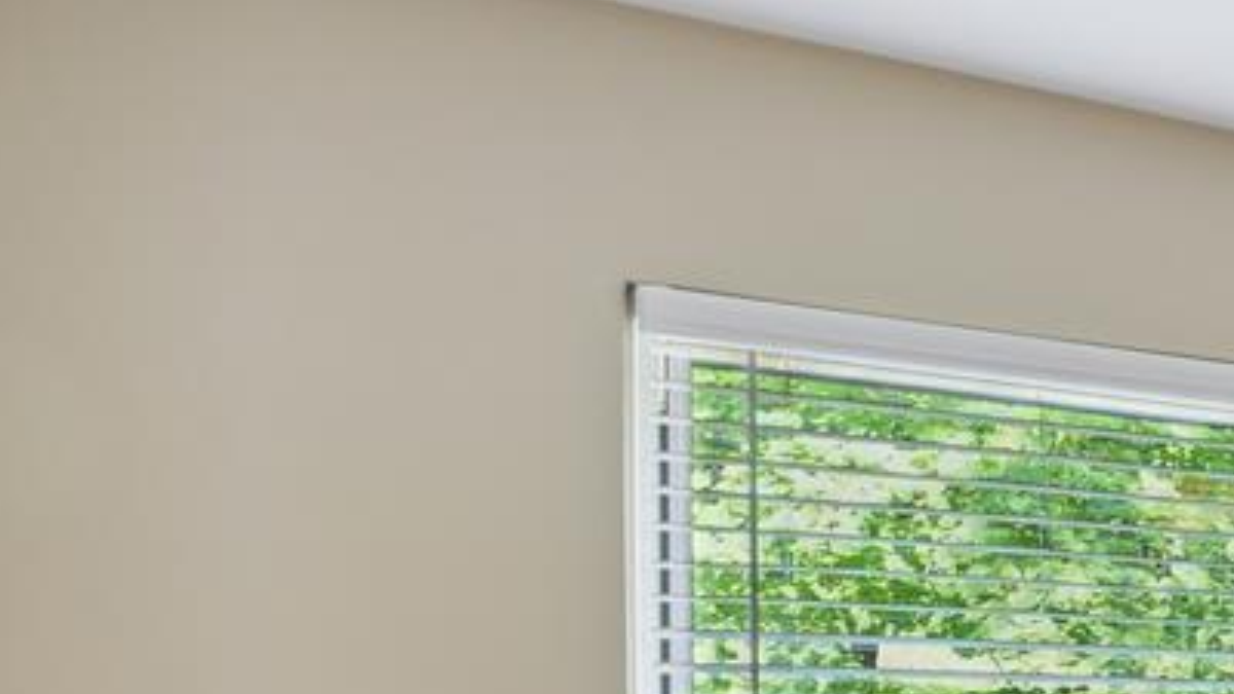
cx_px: 2289
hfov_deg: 21.4
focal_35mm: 55
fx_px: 1800
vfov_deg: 20.6
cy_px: 800
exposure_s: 1/4
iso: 100
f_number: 8
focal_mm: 14
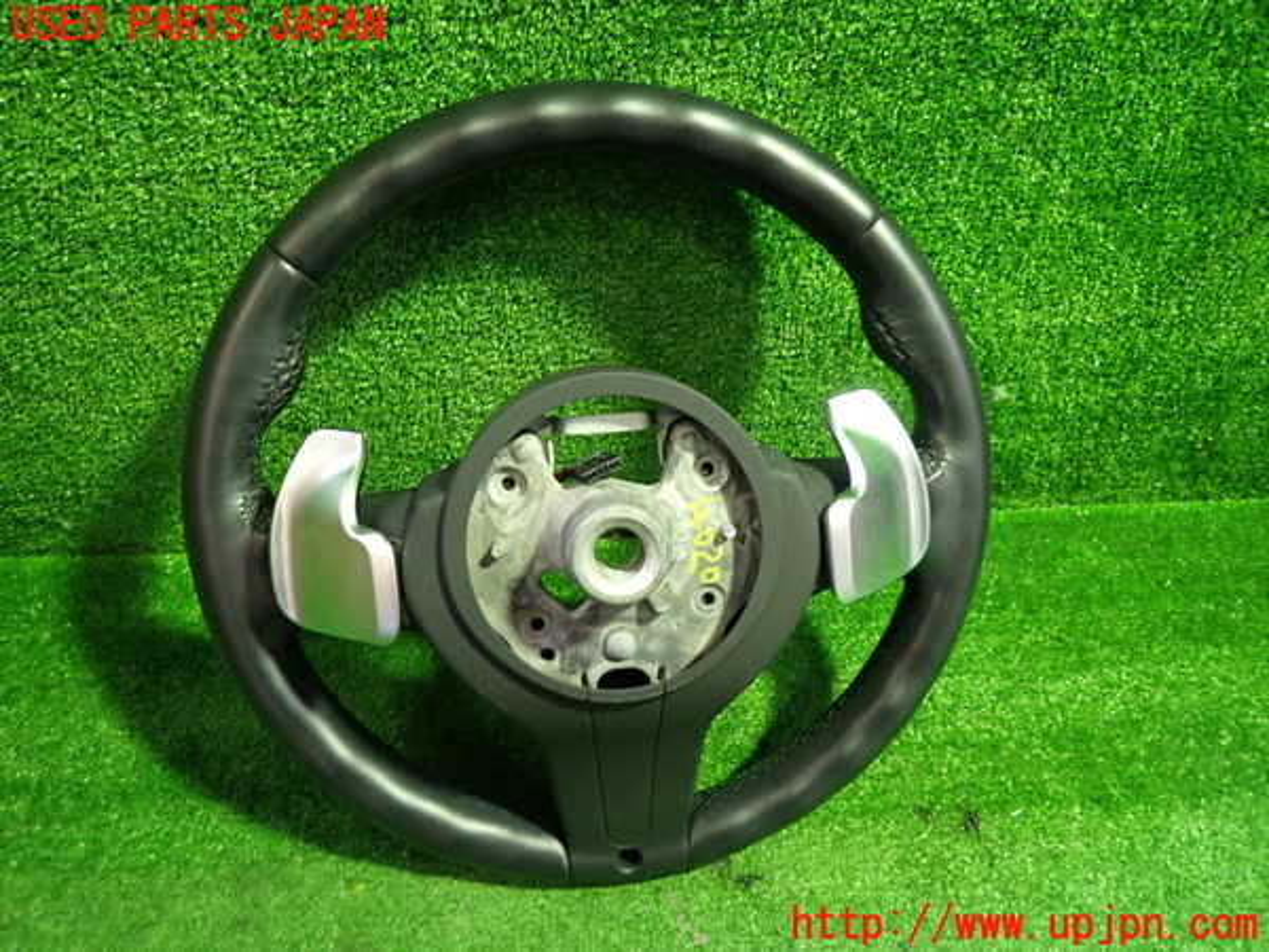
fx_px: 916
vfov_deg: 54.9
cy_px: 476
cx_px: 634
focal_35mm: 25
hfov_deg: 69.4
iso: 320
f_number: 2
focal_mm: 4.5
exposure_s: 1/30
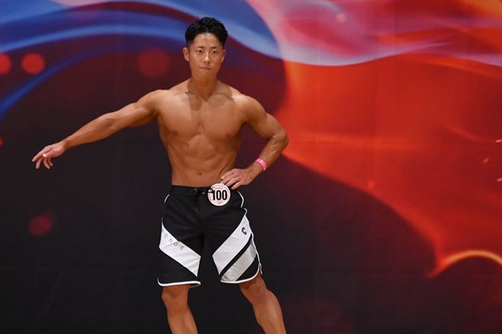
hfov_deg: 5.6
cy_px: 213
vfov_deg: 3.7
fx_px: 5170
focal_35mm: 371
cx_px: 234
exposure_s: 1/400
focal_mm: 190
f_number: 5.6
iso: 3200
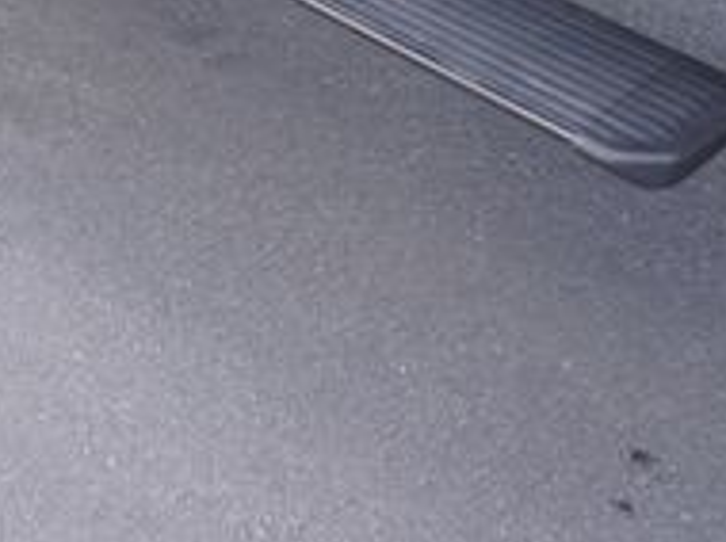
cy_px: -103
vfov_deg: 18.0
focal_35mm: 78
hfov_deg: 23.4
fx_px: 1634
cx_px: -84
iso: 100
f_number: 4.5
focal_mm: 16
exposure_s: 1/80
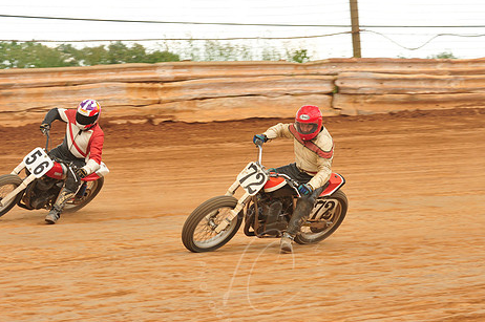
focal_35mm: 157
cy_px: 174
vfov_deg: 8.7
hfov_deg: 13.1
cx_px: 260
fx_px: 2113
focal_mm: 125
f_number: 10
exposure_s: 1/400
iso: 800
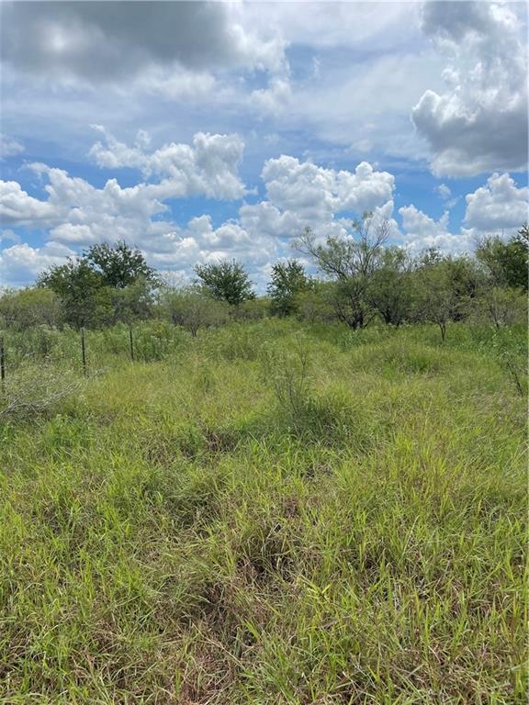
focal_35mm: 26
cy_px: 352
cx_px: 264
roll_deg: +3.5
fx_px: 530
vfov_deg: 67.3
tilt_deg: -4.7
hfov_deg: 53.1
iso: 32
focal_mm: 4.2
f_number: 1.6
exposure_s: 1/6494
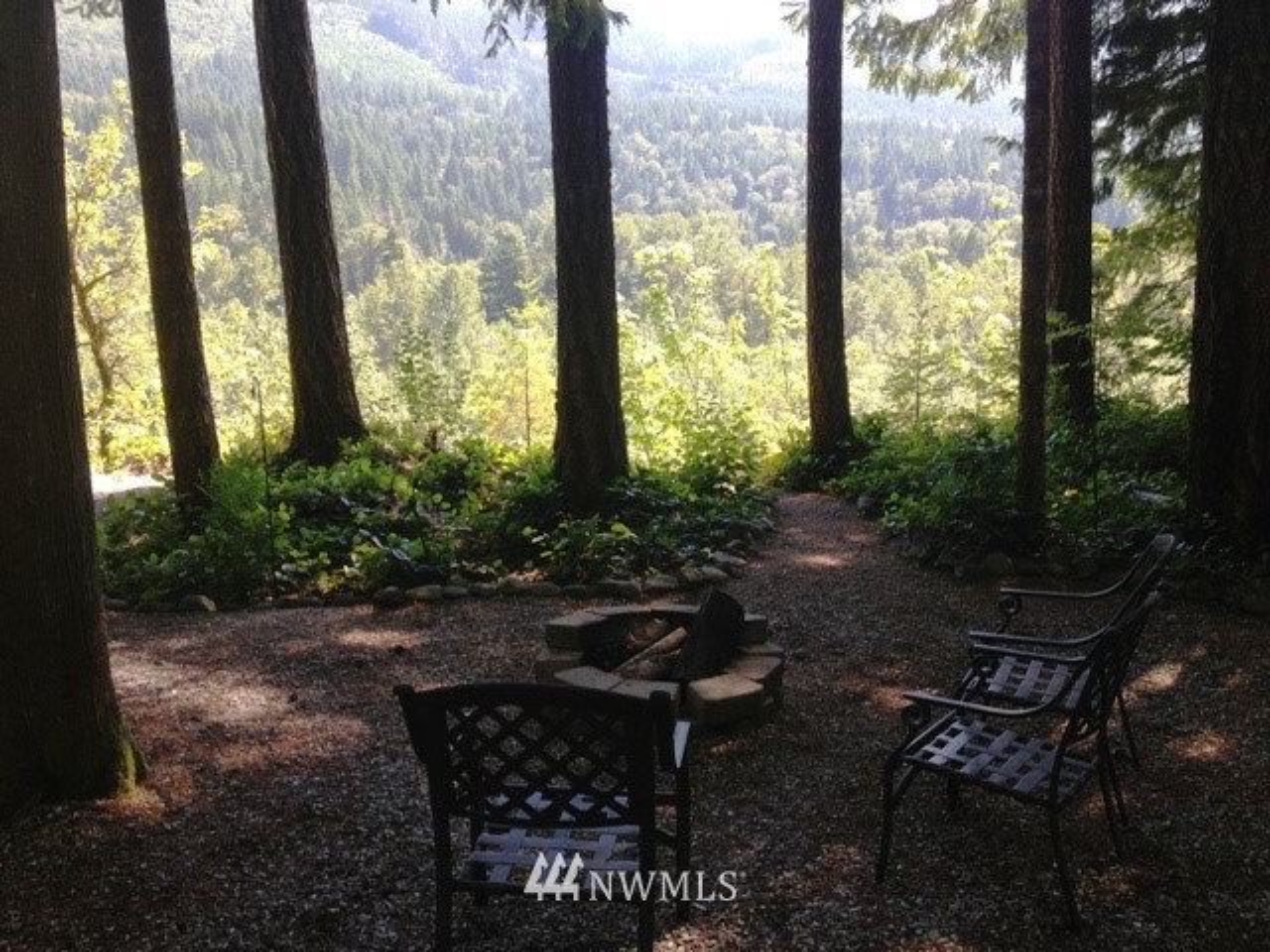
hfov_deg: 52.6
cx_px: 635
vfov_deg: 40.7
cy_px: 476
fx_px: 1284
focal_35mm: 35
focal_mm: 4.28
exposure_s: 1/187
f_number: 2.4
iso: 50
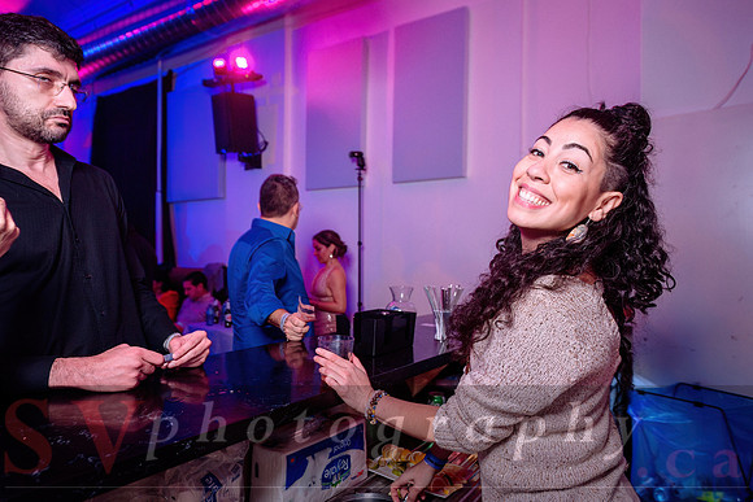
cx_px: 376
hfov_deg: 73.7
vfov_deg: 53.2
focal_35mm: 24
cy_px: 251
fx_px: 502
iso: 800
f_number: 3.5
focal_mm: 24
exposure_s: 1/50
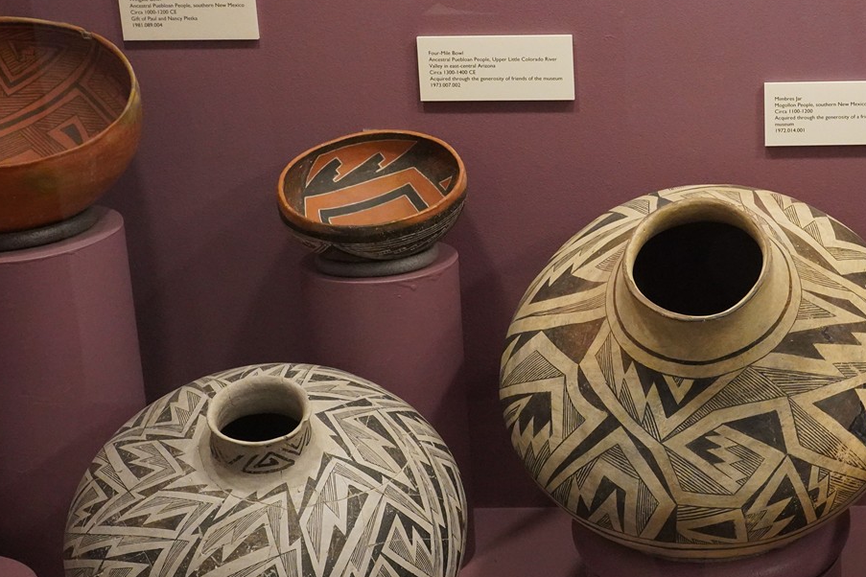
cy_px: 196
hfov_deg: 31.3
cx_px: 732
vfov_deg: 21.8
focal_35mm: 62
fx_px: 1491
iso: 6400
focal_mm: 28
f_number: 9
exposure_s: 1/100
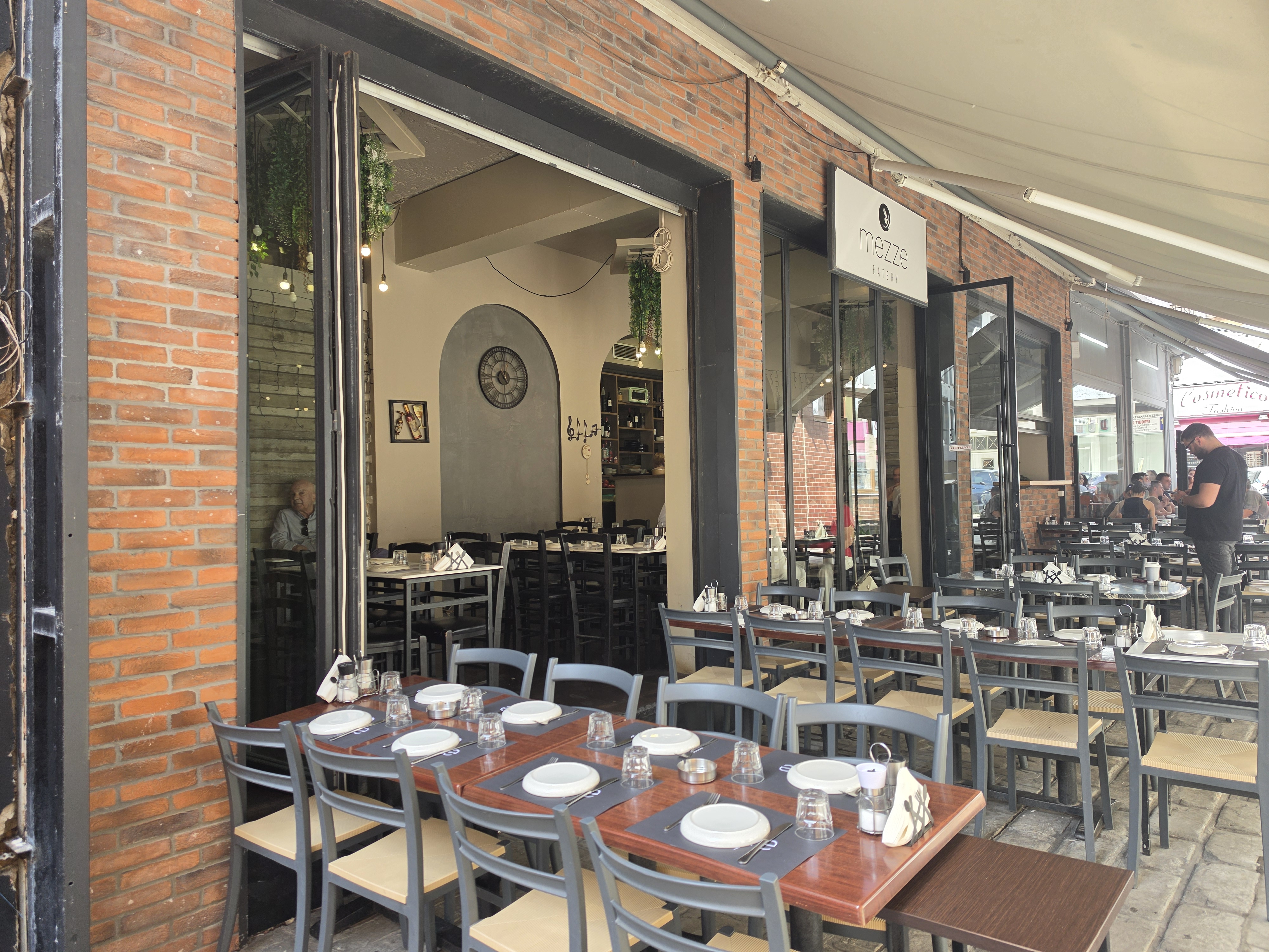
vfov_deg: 58.9
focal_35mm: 23
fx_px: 843
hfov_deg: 73.9
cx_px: 634
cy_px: 476
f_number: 1.4
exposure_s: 1/100
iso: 16
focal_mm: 6.5
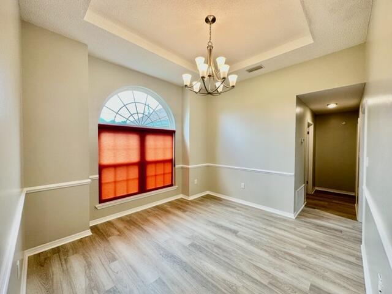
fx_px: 159
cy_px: 147
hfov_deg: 102.1
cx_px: 196
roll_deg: +0.1
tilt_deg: -1.1
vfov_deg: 85.7
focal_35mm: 14
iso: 100
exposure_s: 1/120
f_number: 2.2
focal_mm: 2.22
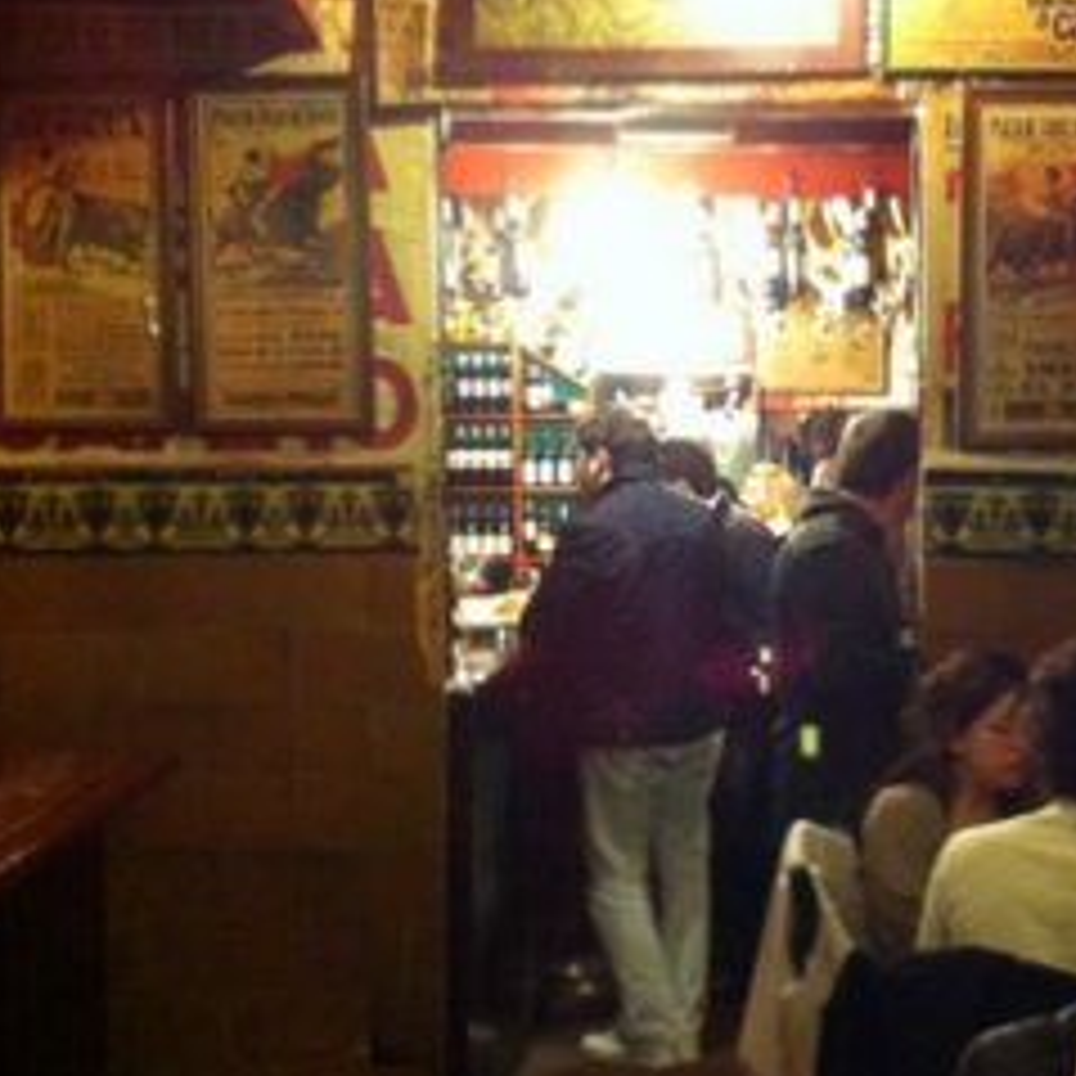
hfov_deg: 27.6
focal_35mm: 62
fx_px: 2180
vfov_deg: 27.7
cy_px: 531
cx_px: 700
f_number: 2.8
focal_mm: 3.85
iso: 800
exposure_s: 1/15
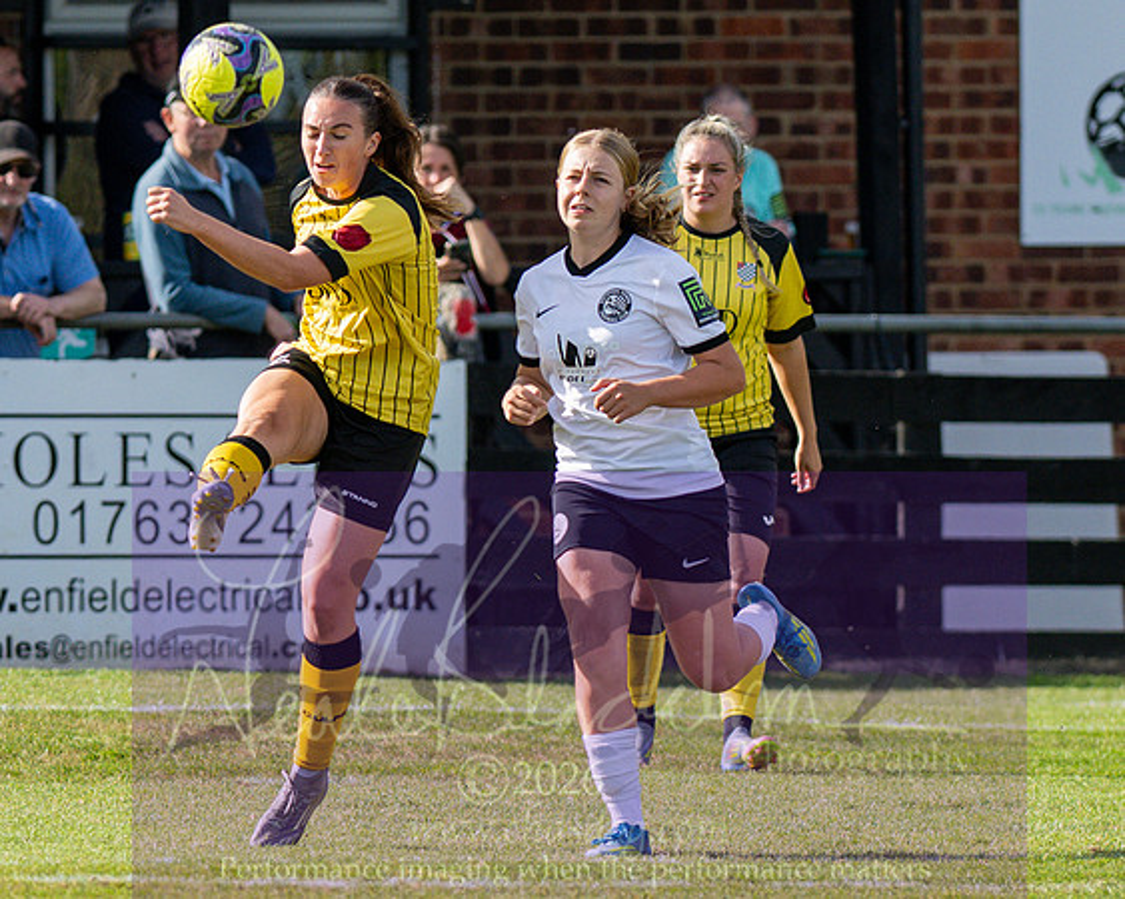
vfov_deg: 1.8
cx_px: 115
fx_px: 29307
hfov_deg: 2.2
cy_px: 485
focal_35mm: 881
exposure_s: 1/2000
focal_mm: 300
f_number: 4
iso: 200
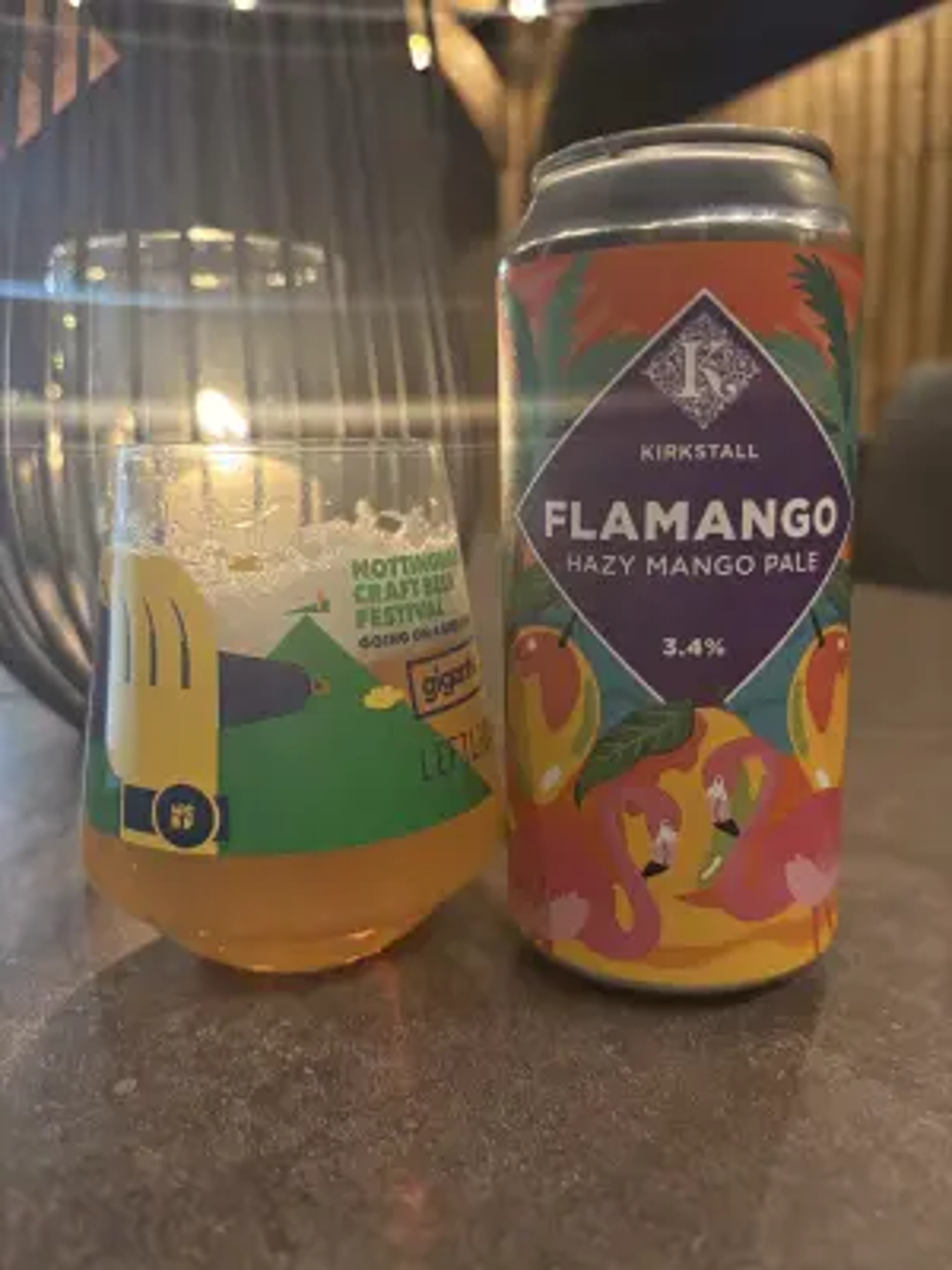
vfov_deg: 67.3
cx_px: 476
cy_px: 635
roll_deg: -0.3
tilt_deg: -10.8
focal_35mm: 26
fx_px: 953
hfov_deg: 53.1
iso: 500
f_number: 1.6
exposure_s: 1/25
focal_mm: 5.96
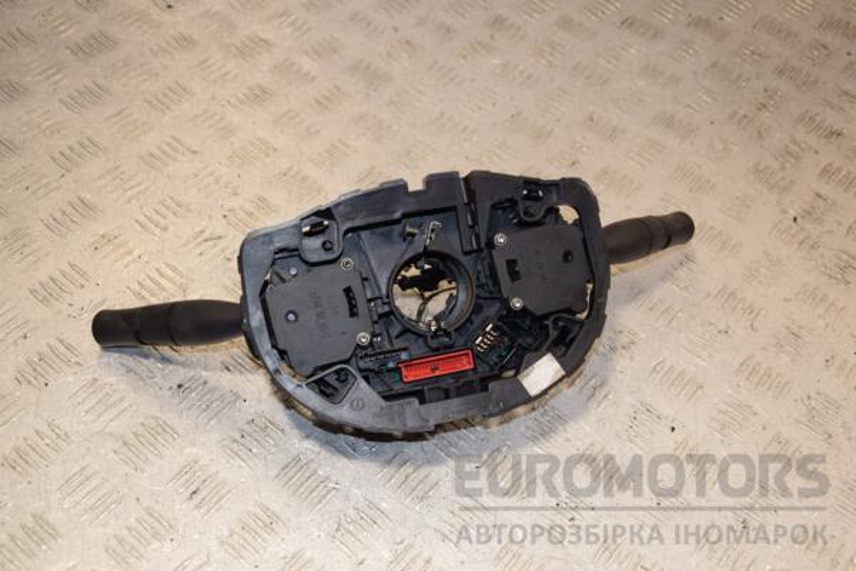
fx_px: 999
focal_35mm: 42
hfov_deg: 46.4
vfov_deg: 31.9
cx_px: 428
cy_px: 286
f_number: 5.6
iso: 320
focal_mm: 28
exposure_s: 1/125
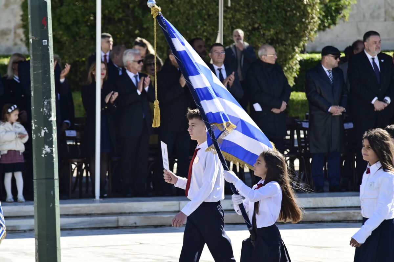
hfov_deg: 6.9
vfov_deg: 4.6
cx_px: 197
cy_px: 131
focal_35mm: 300
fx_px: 3283
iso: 320
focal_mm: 200
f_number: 6.3
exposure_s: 1/800
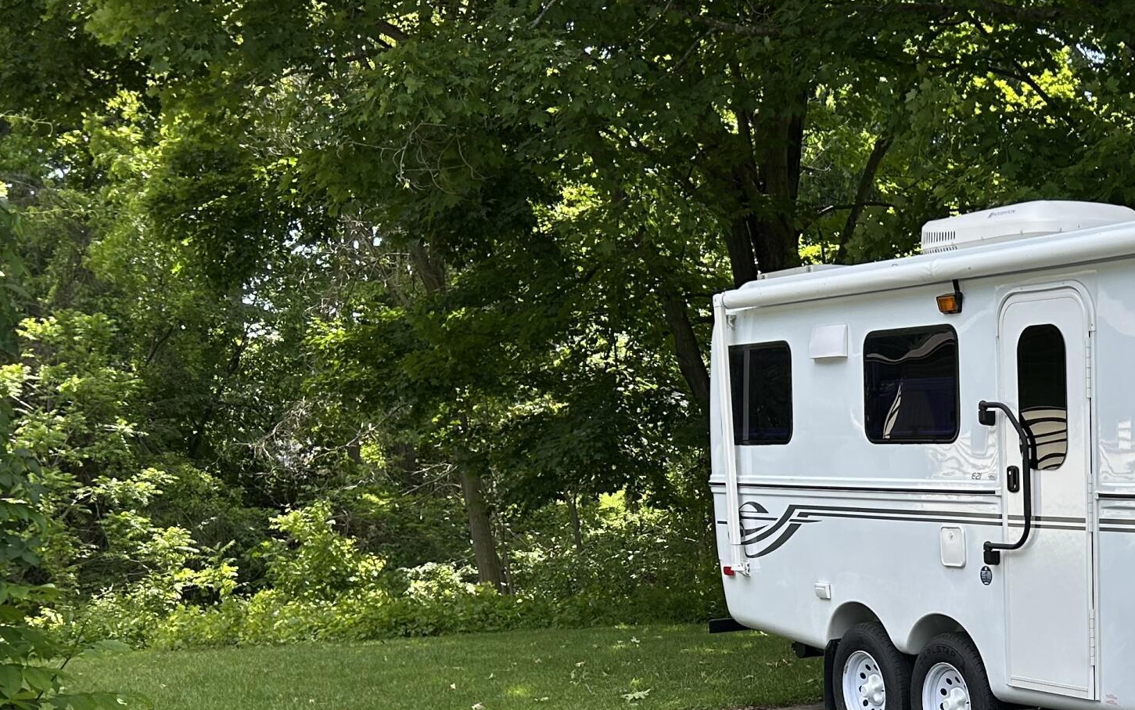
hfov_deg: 32.9
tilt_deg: -9.5
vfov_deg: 21.8
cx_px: 1116
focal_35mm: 57
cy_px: 744
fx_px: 1763
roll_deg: +1.1
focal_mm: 5.7
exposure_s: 1/894
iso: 50
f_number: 1.5
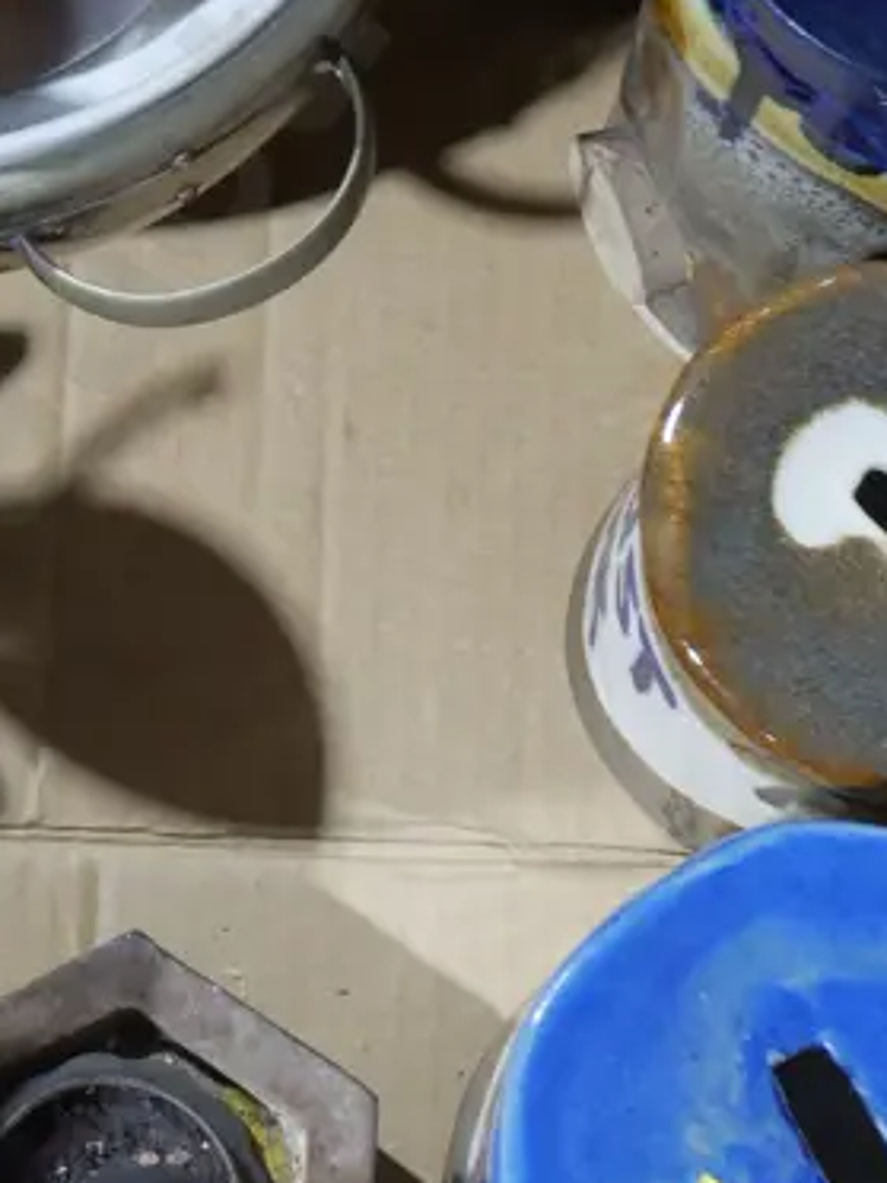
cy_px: 289
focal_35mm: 88
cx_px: 111
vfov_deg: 22.0
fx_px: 3007
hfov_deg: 16.6
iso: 800
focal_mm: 16
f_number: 3.6
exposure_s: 1/60
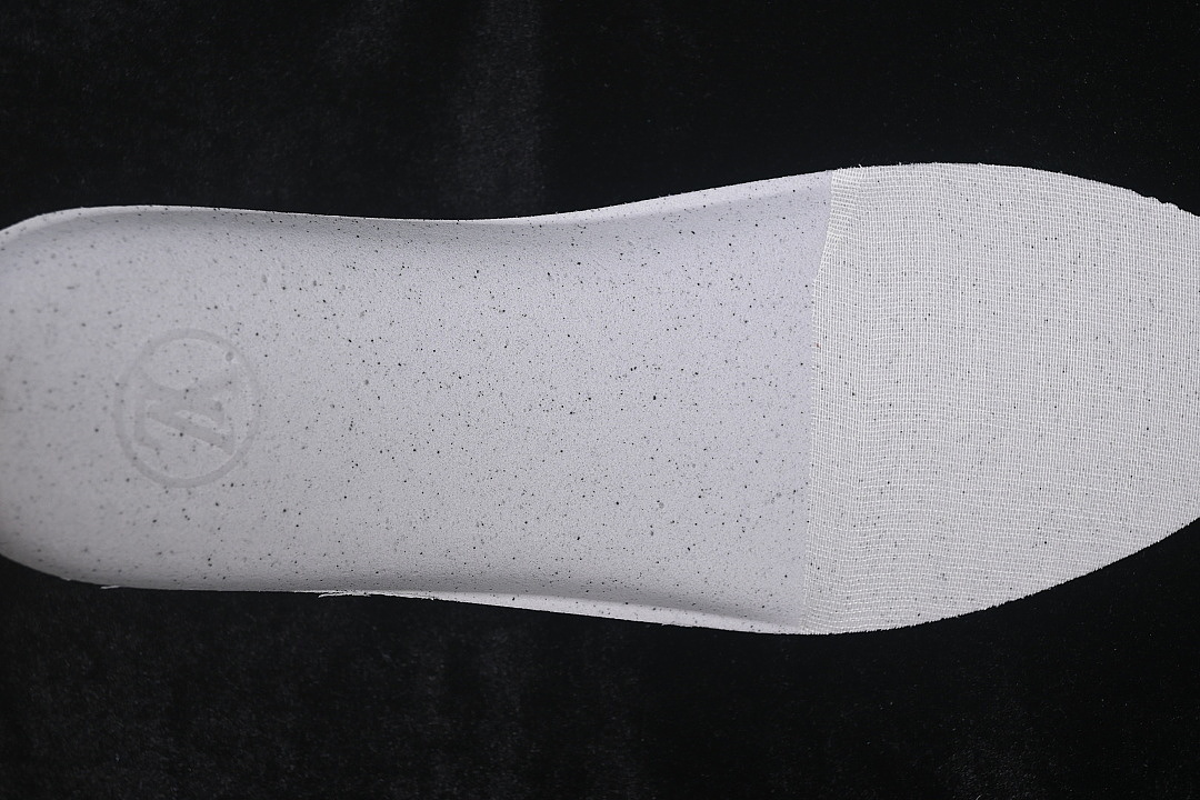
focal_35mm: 75
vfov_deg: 18.2
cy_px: 400
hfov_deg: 27.0
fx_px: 2500
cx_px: 600
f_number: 7.1
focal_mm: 50
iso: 160
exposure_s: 1/80
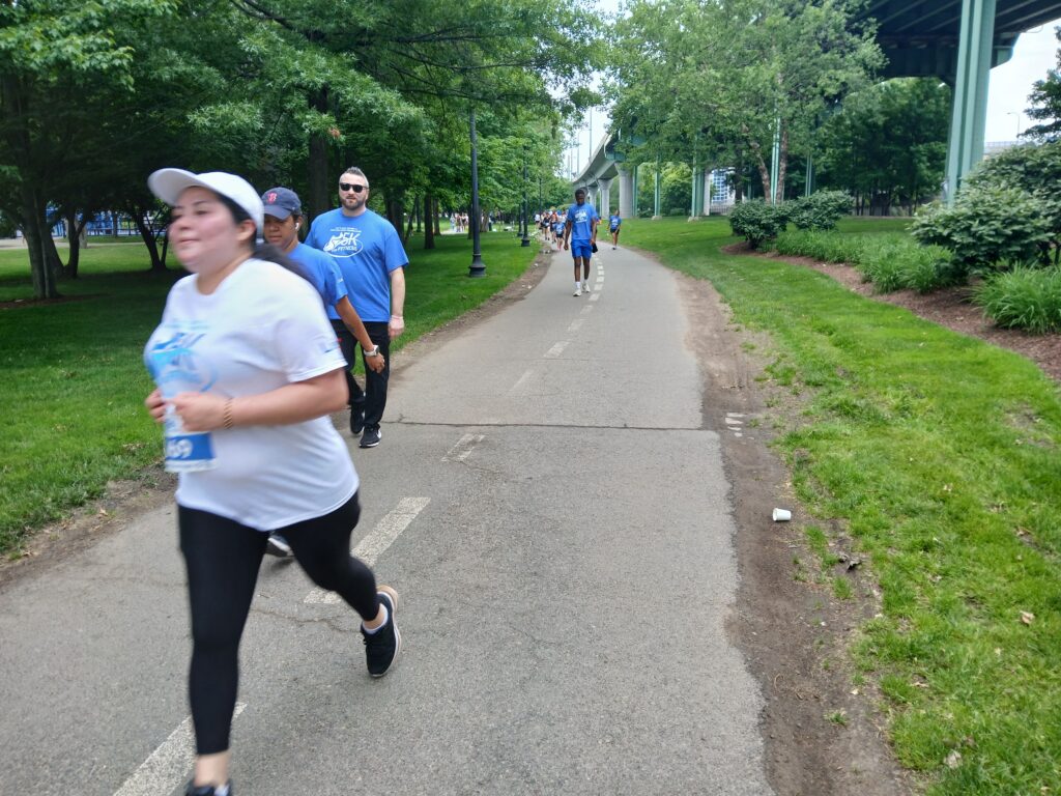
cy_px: 398
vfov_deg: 53.1
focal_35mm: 26
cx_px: 530
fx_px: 797
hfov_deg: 67.3
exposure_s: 1/120
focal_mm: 3.98
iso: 25
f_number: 1.8
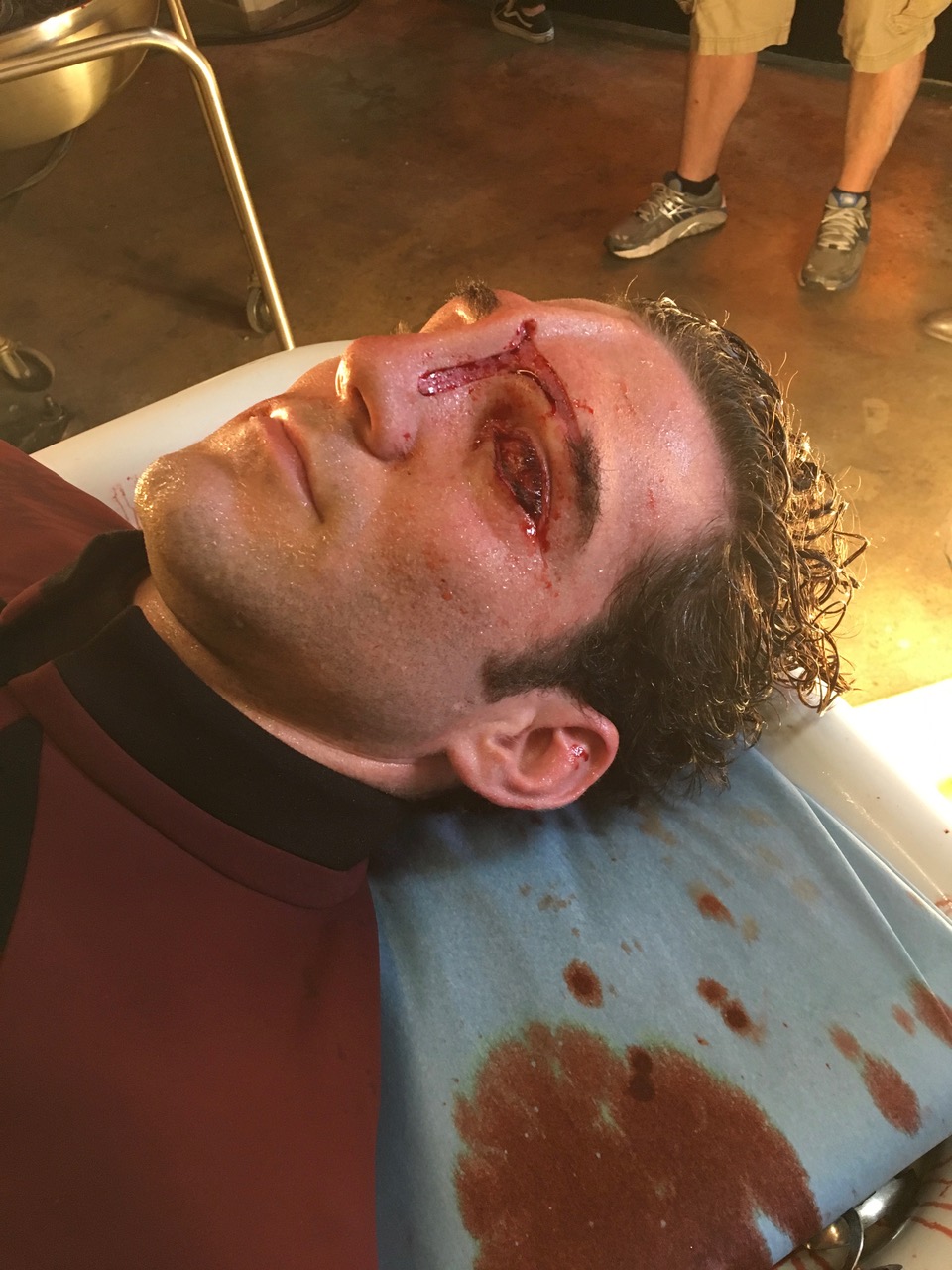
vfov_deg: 61.7
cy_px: 635
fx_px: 1063
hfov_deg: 48.2
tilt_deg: -48.6
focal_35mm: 29
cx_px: 476
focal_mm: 4.15
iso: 250
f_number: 2.2
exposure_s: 1/30
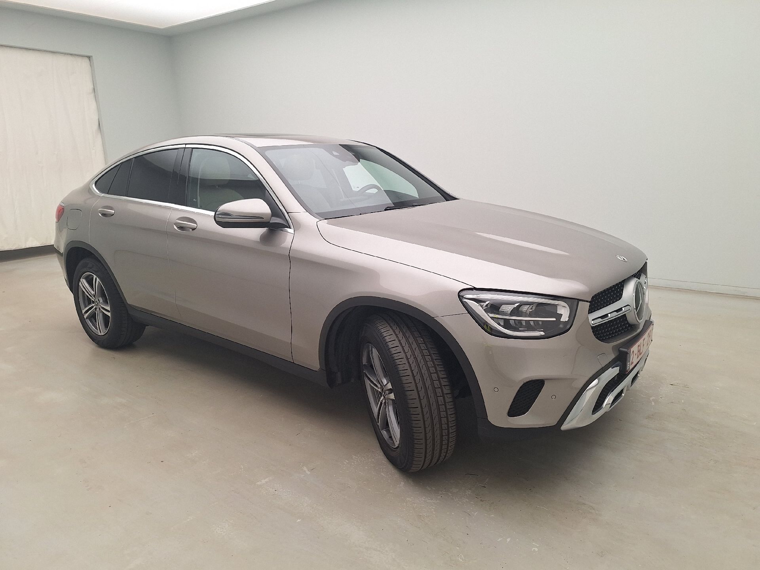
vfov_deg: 58.9
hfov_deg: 73.9
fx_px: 505
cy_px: 285
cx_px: 380
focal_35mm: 23
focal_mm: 5.54
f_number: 1.8
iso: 40
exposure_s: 1/100
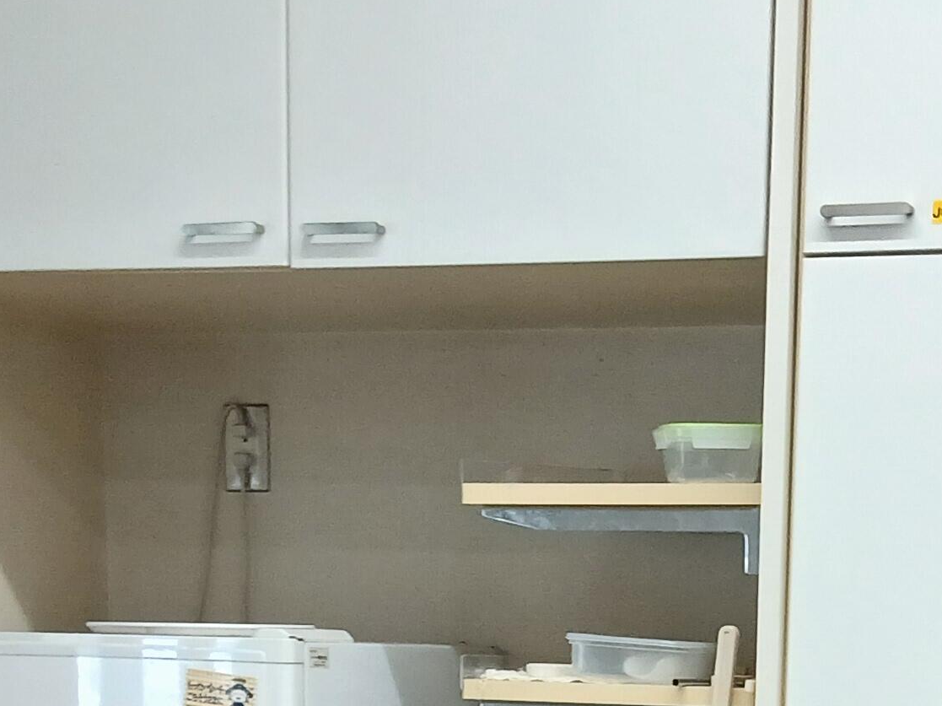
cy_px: 1133
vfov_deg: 14.3
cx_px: 638
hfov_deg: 20.6
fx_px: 2584
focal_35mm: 95
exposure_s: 1/50
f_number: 1.8
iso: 250
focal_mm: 3.9
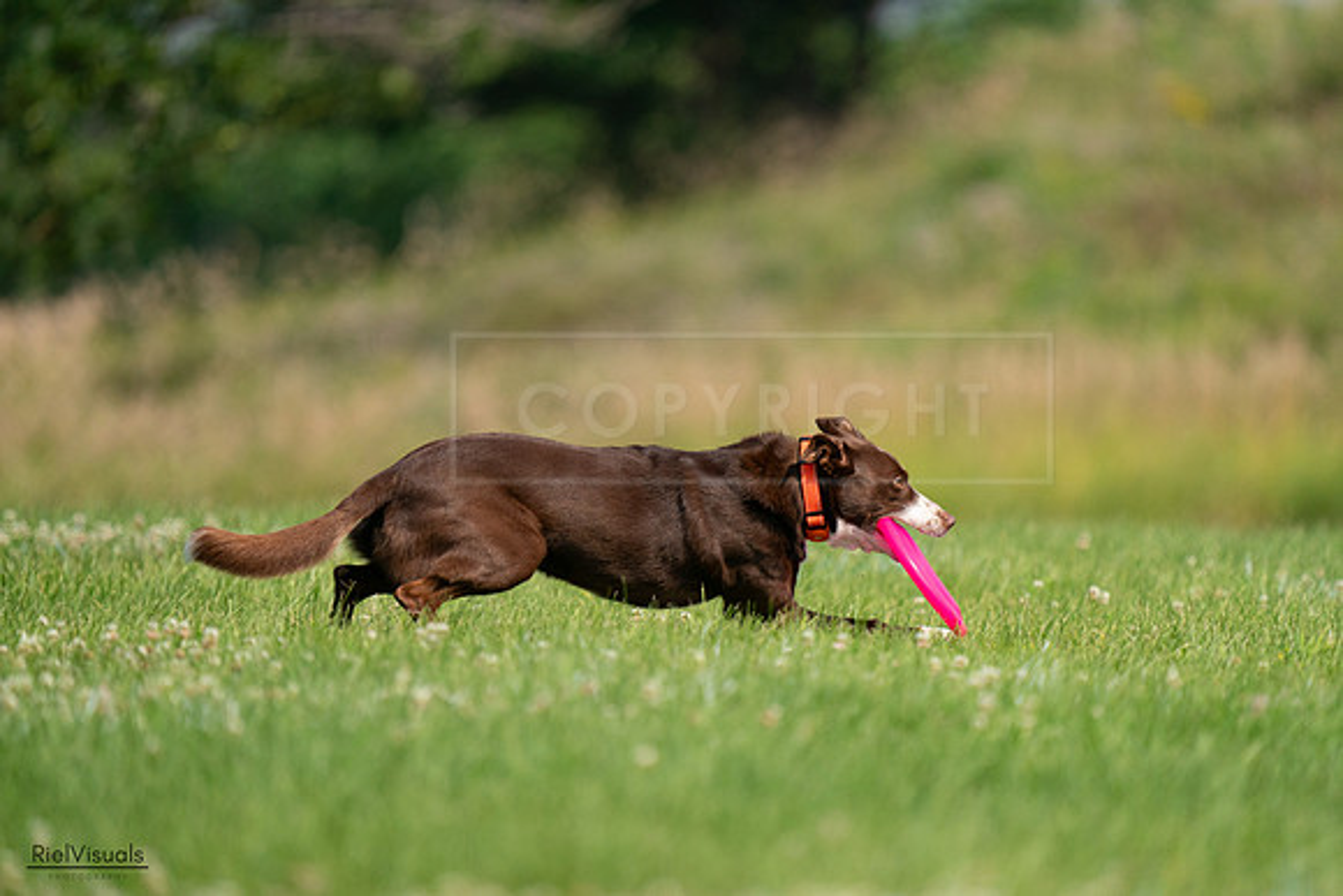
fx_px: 22388
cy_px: 448
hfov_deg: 3.4
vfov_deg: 2.3
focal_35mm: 600
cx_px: 672
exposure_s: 1/4000
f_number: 6.3
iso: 1250
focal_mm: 600
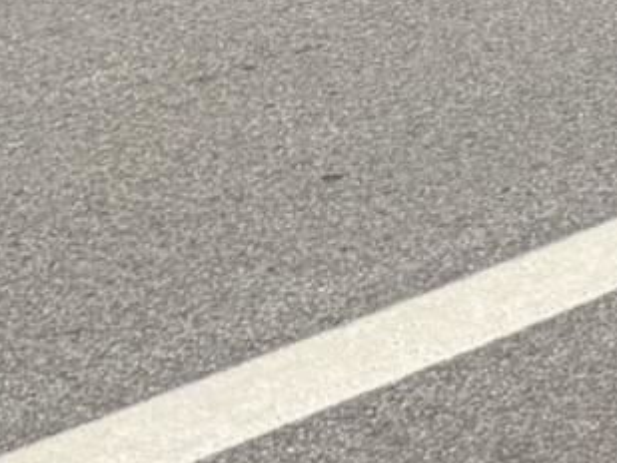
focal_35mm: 159
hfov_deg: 9.1
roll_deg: +0.6
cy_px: -906
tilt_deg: -1.4
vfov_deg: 8.1
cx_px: 2021
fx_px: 2835
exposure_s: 1/2525
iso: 80
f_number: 1.78
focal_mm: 6.76
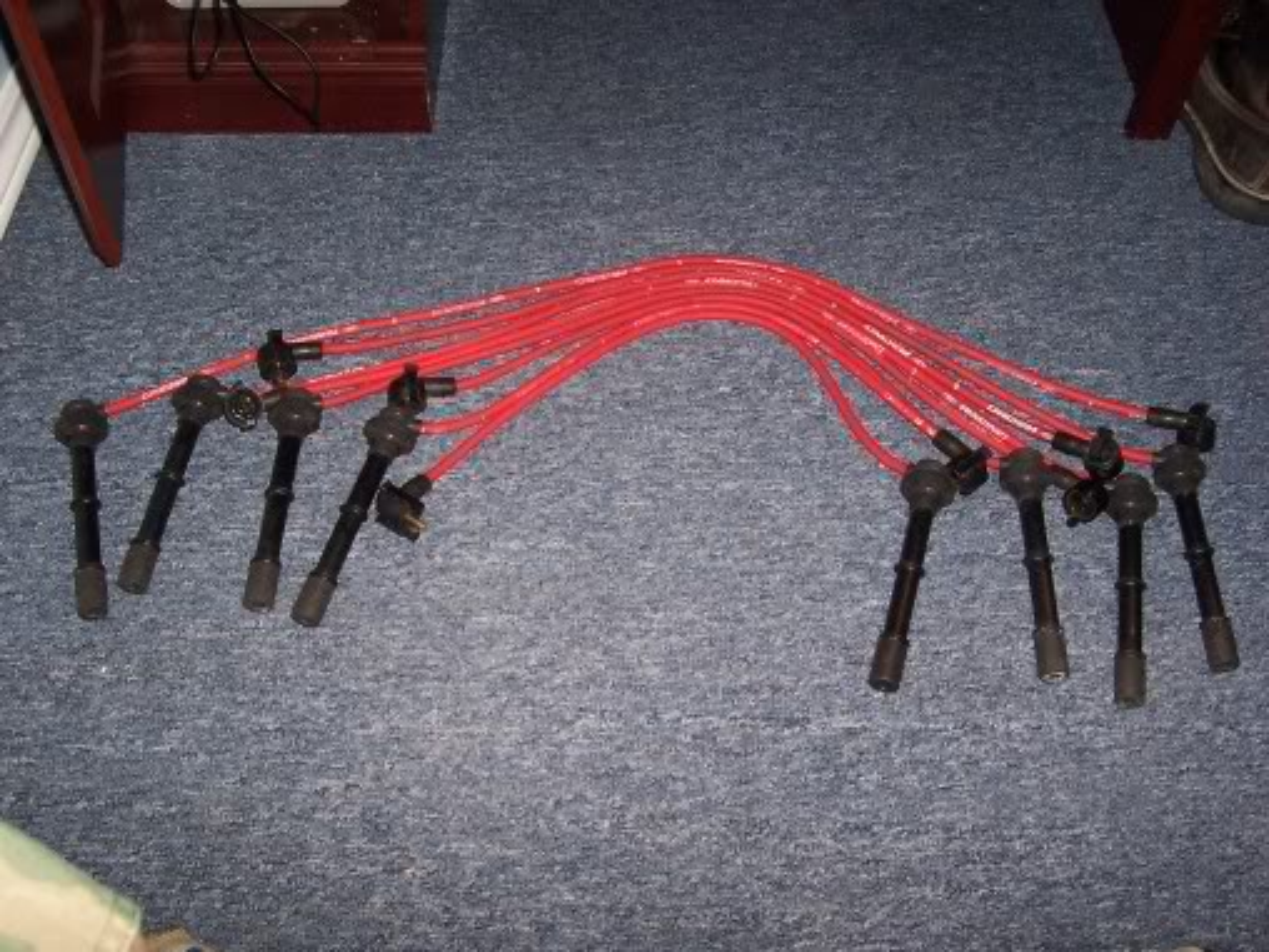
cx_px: 634
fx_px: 1356
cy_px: 476
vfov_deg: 38.7
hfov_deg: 50.1
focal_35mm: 37
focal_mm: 5.6
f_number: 2.8
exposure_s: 1/60
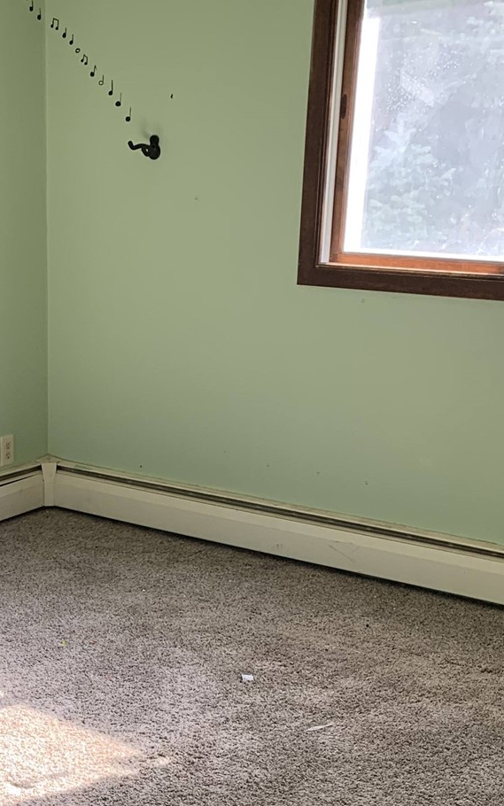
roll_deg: +2.0
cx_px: -4
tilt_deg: -23.2
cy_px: 694
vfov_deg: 31.7
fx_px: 1362
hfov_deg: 20.3
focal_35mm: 62
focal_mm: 4.25
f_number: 1.8
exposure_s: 1/121
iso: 64
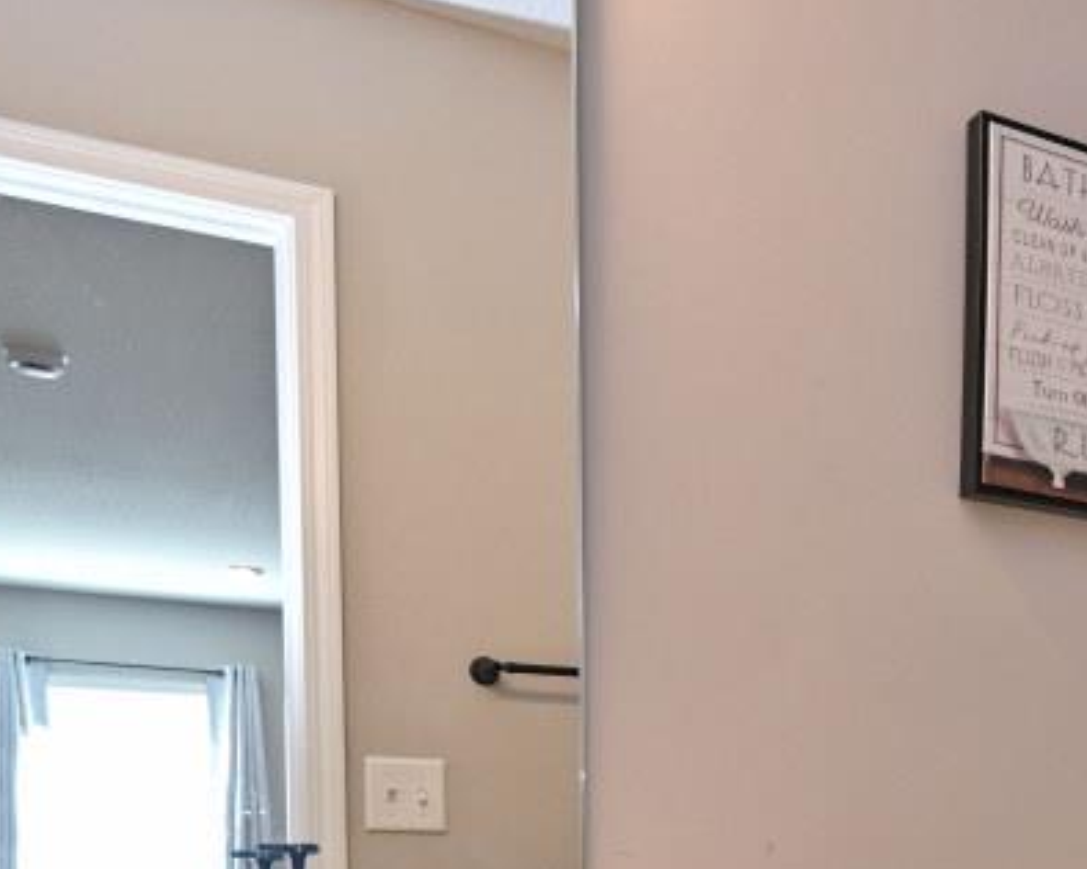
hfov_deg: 32.8
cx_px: 1195
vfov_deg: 28.0
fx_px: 1608
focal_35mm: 50
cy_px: 913
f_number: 4
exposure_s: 1/60
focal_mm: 14
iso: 320
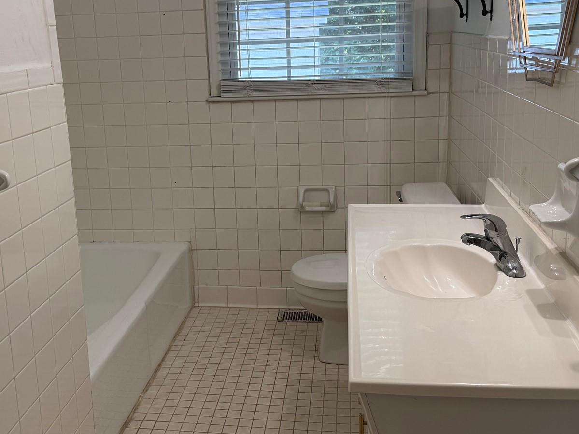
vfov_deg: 35.0
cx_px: 240
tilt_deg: -11.7
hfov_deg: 45.6
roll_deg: +2.6
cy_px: 167
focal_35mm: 41
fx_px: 686
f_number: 1.78
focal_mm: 6.76
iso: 125
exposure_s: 1/120
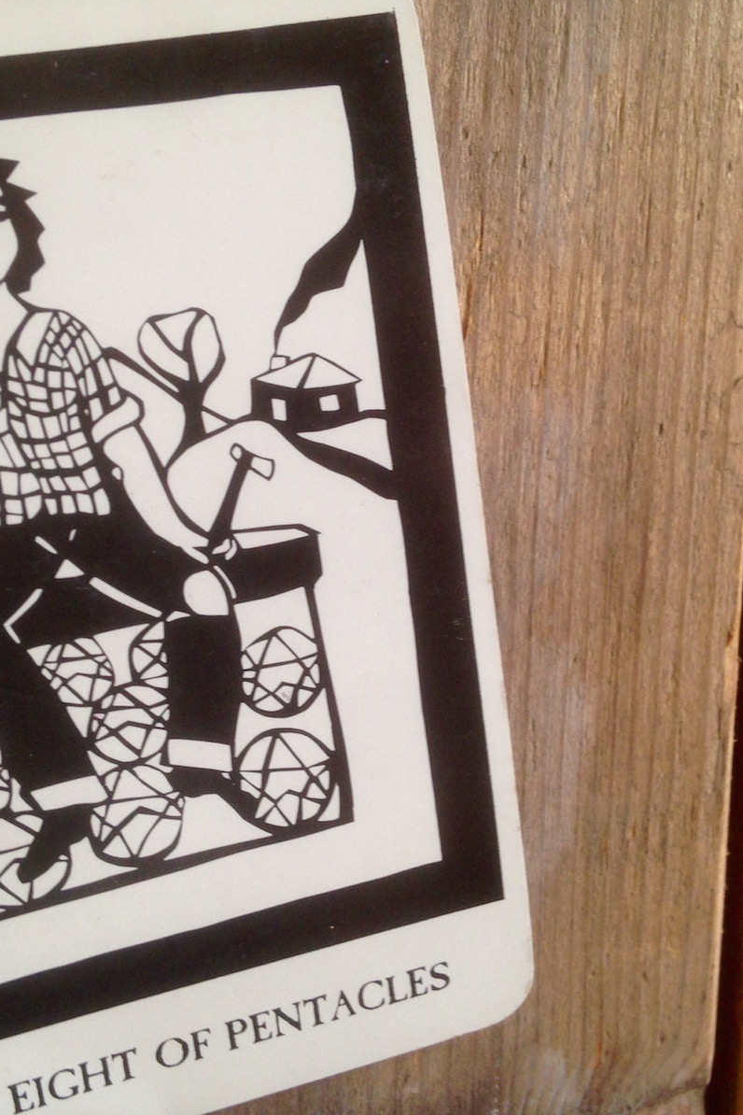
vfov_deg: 42.7
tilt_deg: -6.3
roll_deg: -1.6
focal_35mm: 46
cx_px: 291
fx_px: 1424
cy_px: 556
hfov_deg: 29.2
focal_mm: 4.12
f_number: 2.4
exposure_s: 1/20
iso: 80
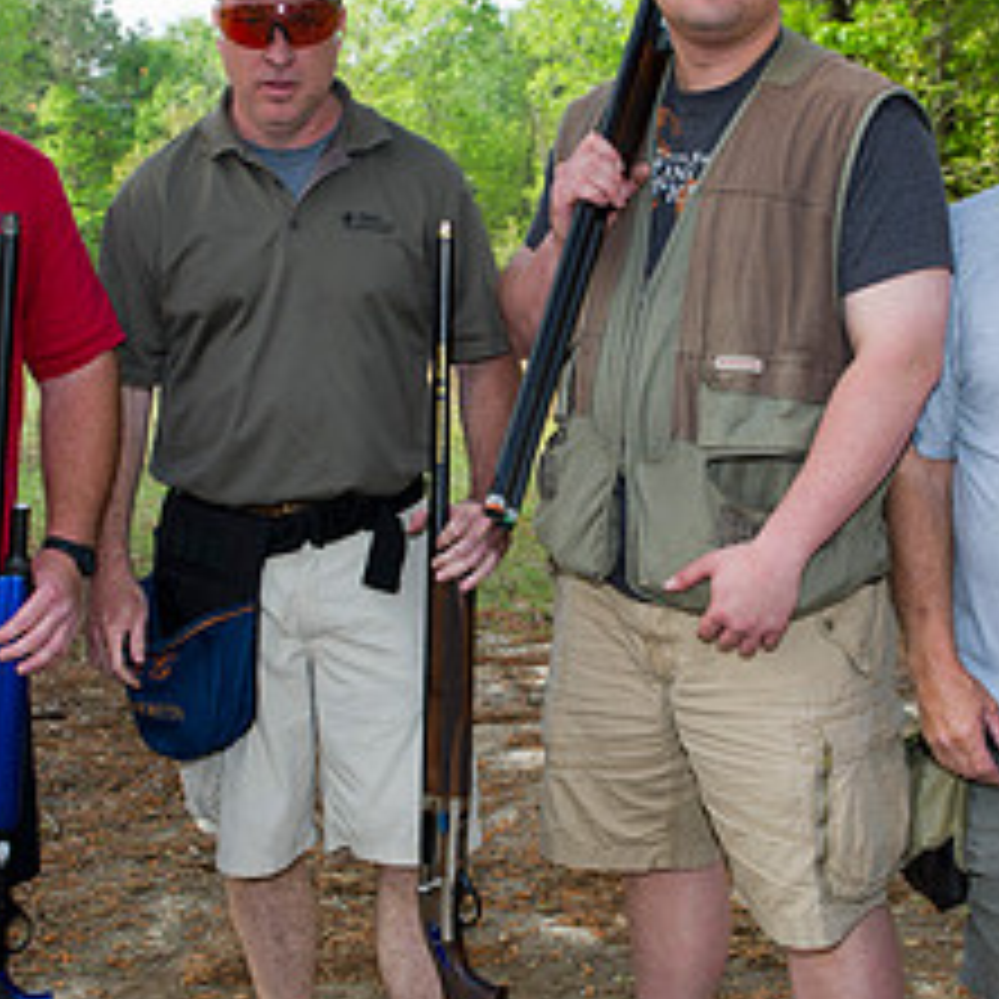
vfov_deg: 28.6
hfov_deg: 28.6
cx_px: 518
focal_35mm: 60
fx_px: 1959
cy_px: 504
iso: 400
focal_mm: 27
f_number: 8
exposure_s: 1/200
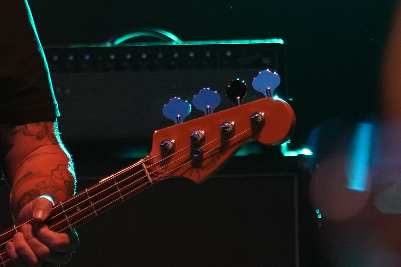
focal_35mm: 423
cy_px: -56
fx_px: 4712
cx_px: -43
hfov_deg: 4.9
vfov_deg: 3.2
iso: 4000
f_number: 4
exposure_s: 1/160
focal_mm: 105
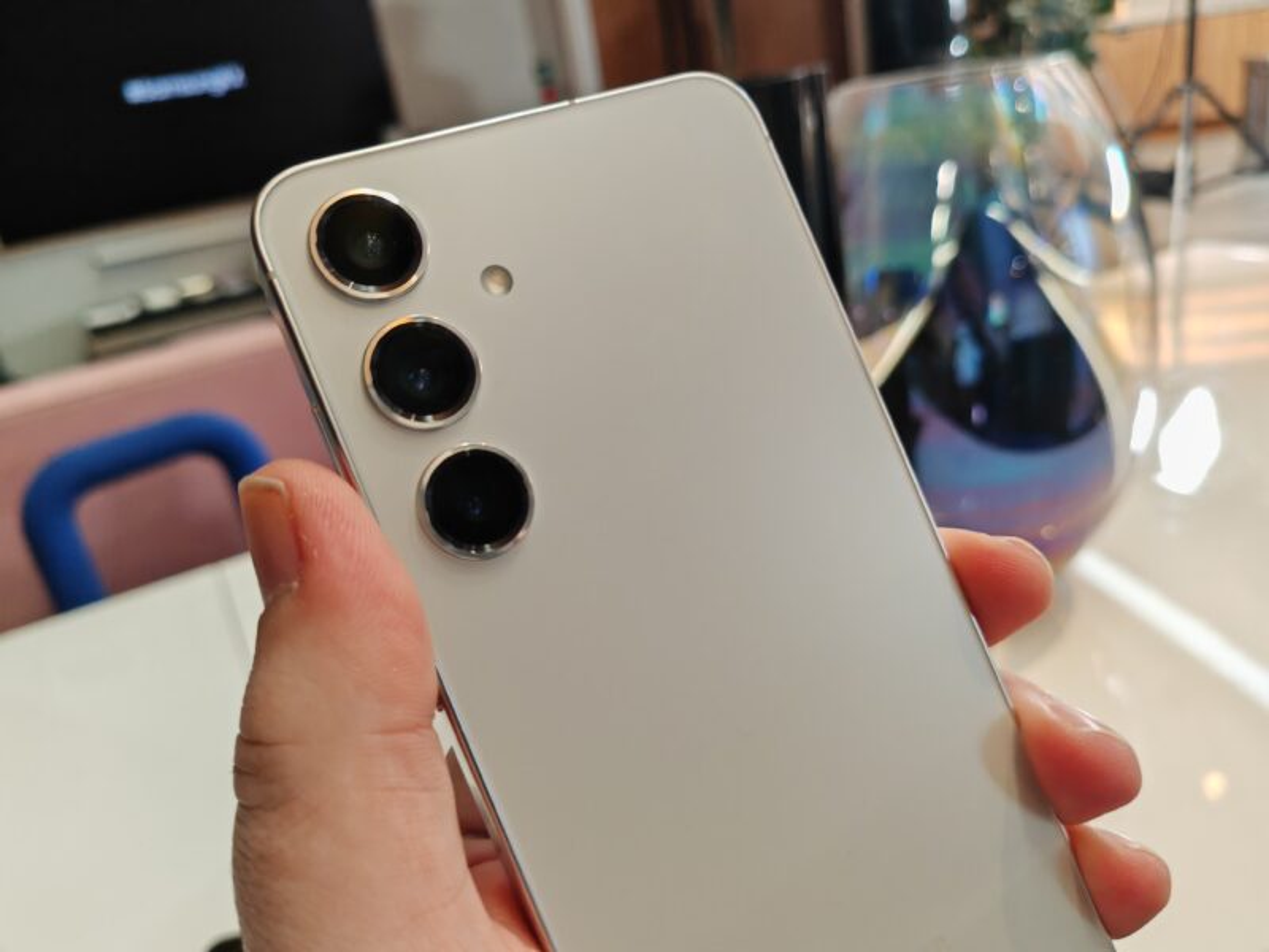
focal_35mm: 25
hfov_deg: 69.4
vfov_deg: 54.9
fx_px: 916
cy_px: 476
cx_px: 634
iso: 320
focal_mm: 5.3
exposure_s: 1/100
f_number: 1.9
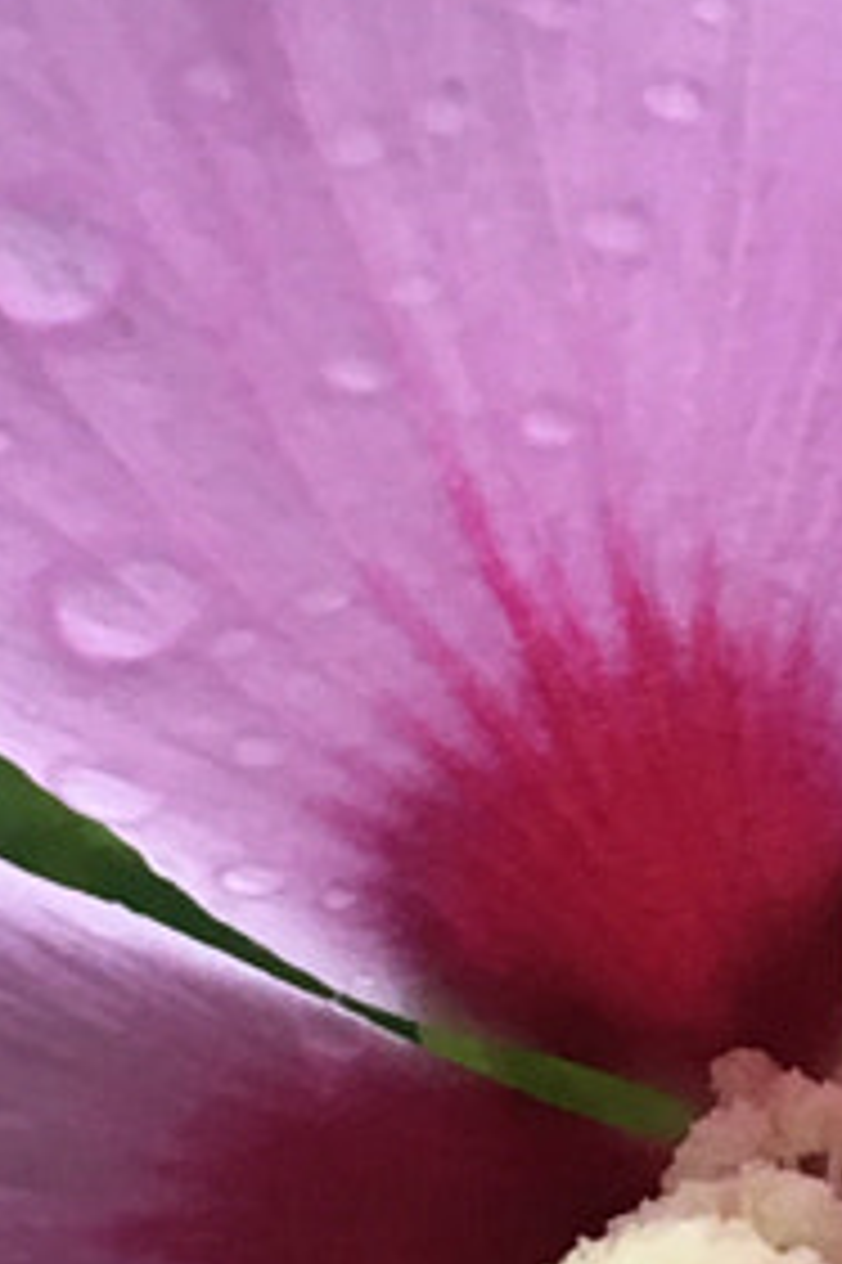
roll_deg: -2.7
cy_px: 1129
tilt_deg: -10.5
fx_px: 6041
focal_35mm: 172
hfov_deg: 7.9
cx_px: 1004
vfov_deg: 11.9
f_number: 2.2
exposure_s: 1/30
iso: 32
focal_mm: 4.15
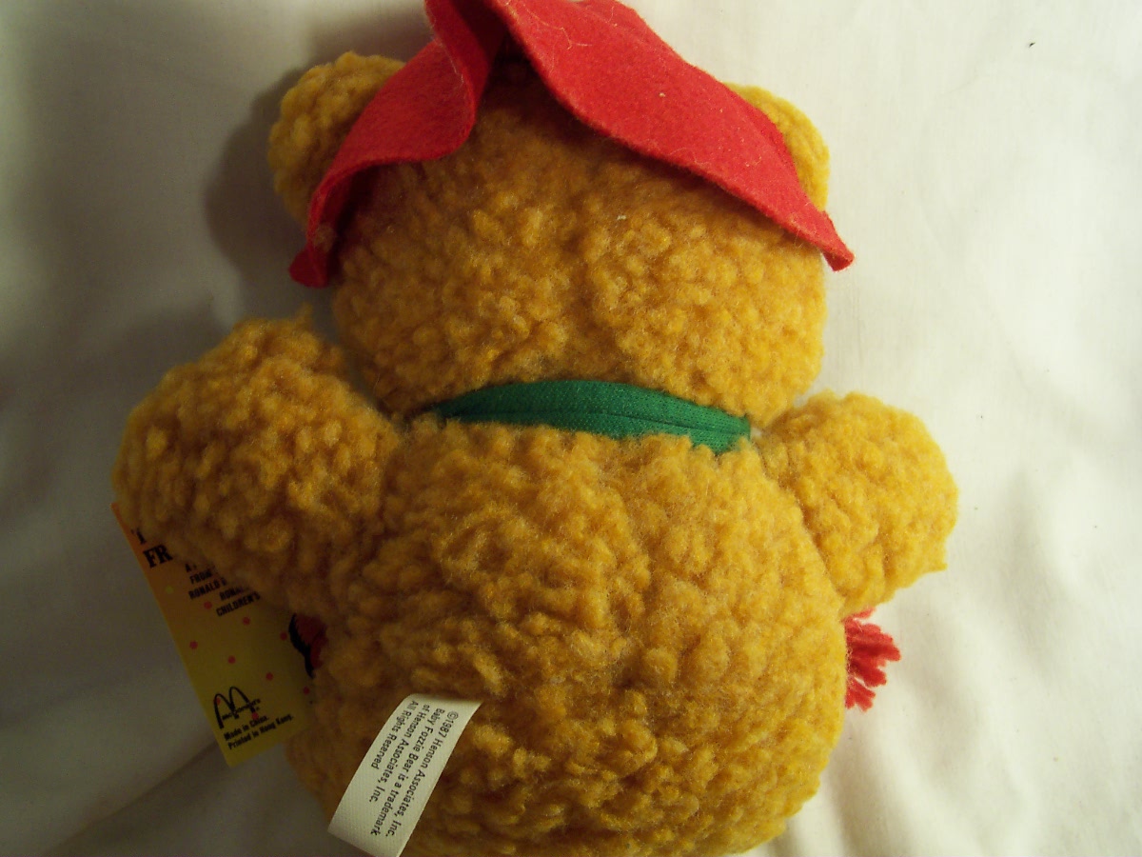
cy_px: 428
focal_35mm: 37
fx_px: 1221
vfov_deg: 38.7
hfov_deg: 50.1
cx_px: 571
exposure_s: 1/90
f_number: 2.8
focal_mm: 5.6
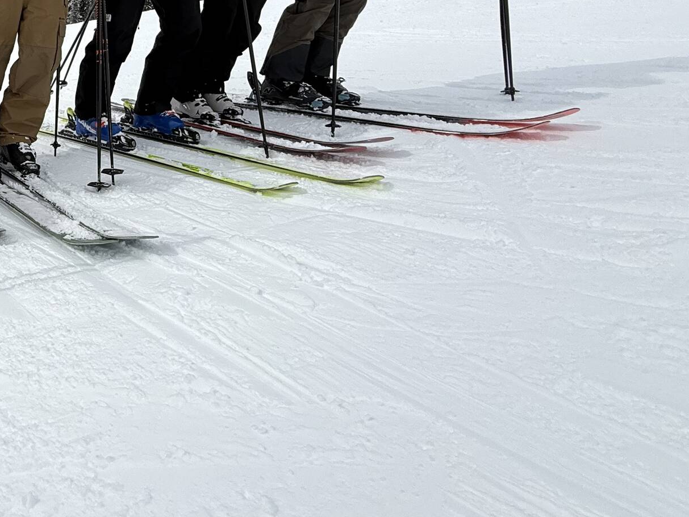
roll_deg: -2.0
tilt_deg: -1.6
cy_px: 57
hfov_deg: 47.9
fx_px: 597
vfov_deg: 43.1
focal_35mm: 30
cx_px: -21
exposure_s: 1/2976
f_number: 2.2
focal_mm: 2.22
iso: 50
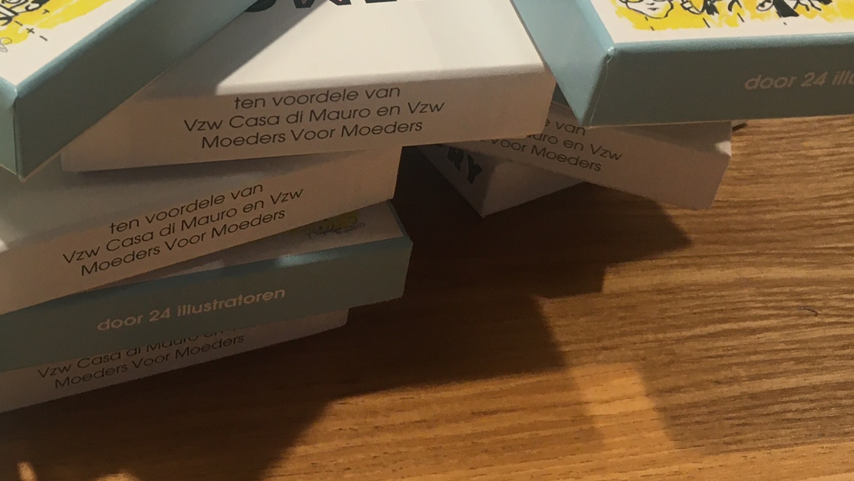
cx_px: 191
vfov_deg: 20.4
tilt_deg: -41.0
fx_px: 1314
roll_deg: -1.9
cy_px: 54
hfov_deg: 35.1
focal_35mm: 58
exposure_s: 1/33
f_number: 2.2
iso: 40
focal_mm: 4.15
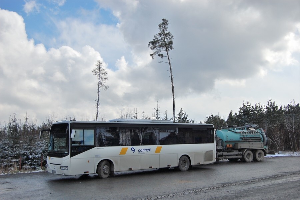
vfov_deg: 31.8
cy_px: 100
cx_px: 150
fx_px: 350
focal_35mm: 42
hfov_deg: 46.4
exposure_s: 1/1600
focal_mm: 28
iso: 200
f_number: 6.3
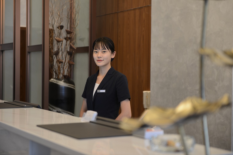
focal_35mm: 70
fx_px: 453
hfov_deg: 28.8
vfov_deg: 19.5
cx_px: 116
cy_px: 78
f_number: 2.8
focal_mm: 70
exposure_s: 1/30
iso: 400
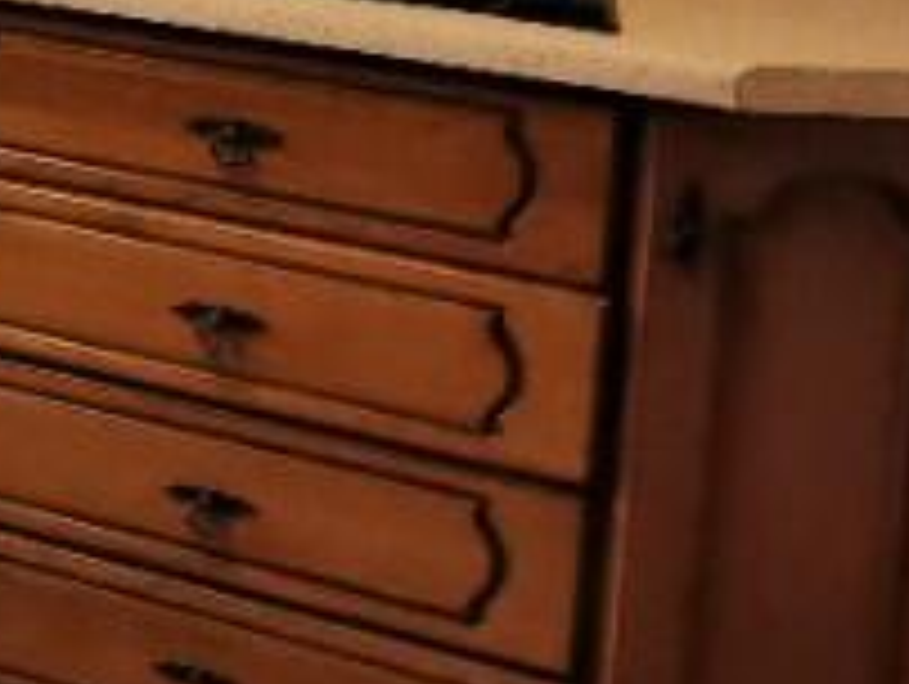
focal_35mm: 86
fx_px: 2261
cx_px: -864
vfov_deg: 15.7
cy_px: -378
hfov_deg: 17.2
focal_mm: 2.26
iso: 200
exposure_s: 1/50
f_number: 2.2
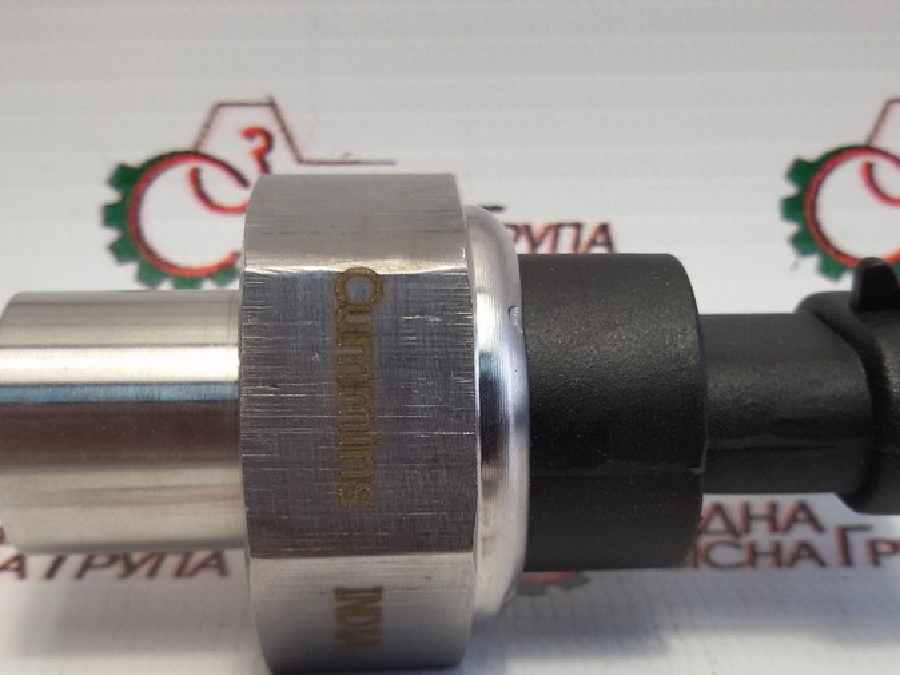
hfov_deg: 41.3
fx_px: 1196
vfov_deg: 31.4
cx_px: 457
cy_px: 422
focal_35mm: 46
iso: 50
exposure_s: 1/50
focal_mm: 2.93
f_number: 2.4
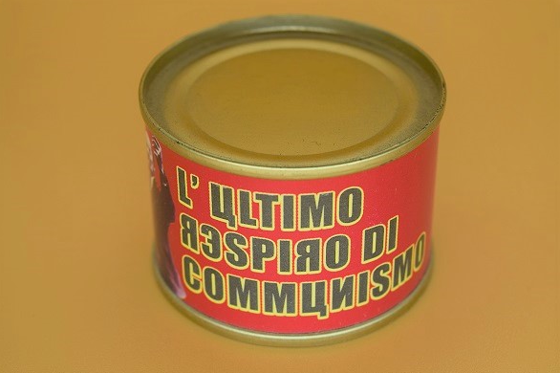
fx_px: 1314
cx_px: 283
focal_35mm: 85
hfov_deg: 24.1
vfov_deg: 16.1
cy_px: 188
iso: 200
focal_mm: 55
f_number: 8
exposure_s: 1/250
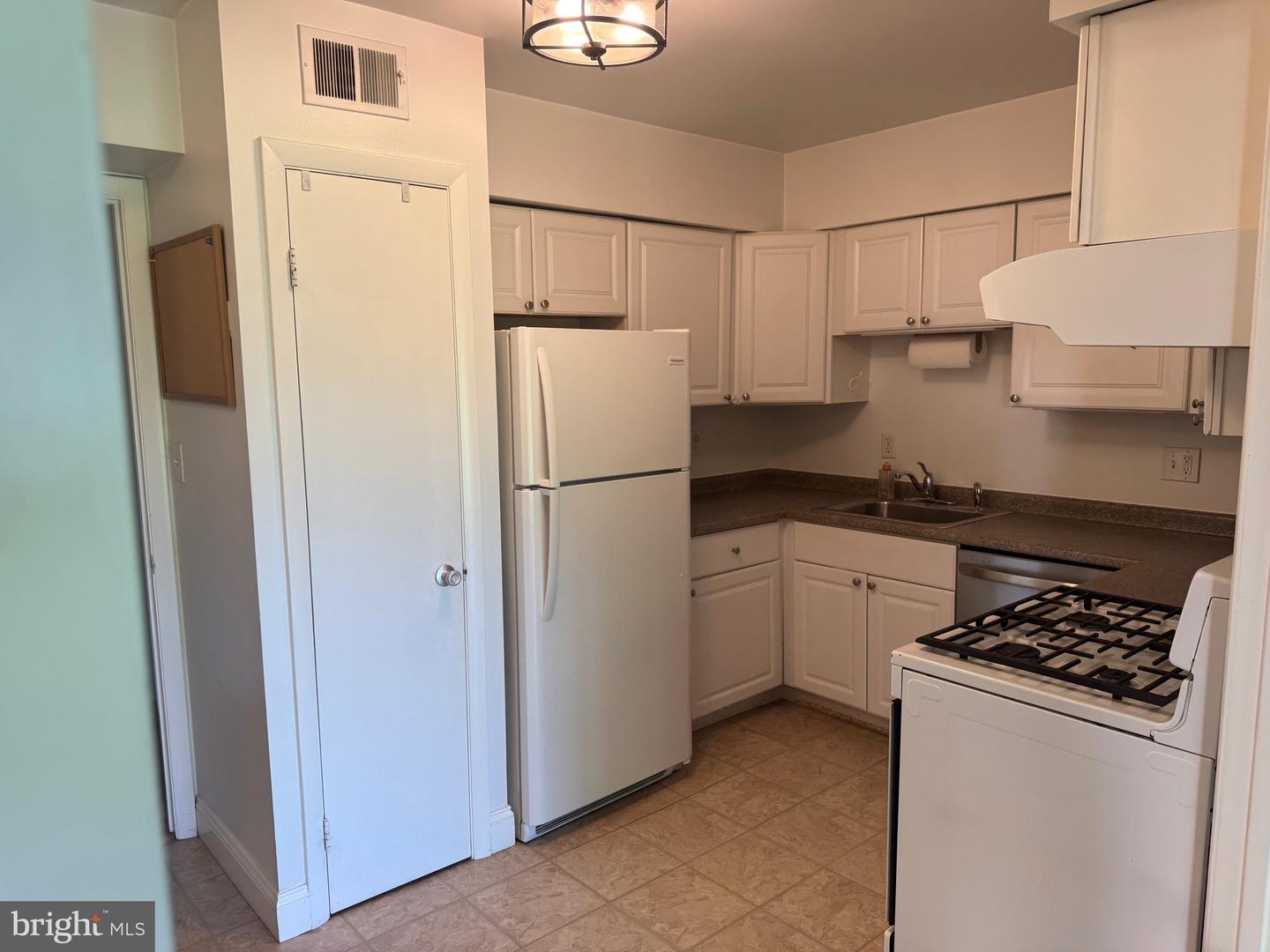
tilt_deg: -8.3
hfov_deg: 71.6
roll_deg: +0.6
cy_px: 476
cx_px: 635
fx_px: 881
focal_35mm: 24
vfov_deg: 56.8
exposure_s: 1/120
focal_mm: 6.76
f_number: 1.78
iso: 100
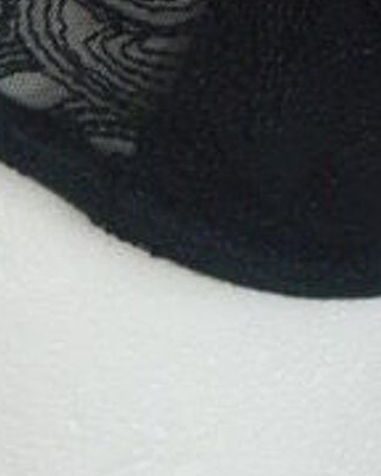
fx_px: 3397
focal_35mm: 241
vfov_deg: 7.9
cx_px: 220
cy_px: -197
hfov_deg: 6.4
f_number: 4.6
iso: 800
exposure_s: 1/20
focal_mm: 13.1
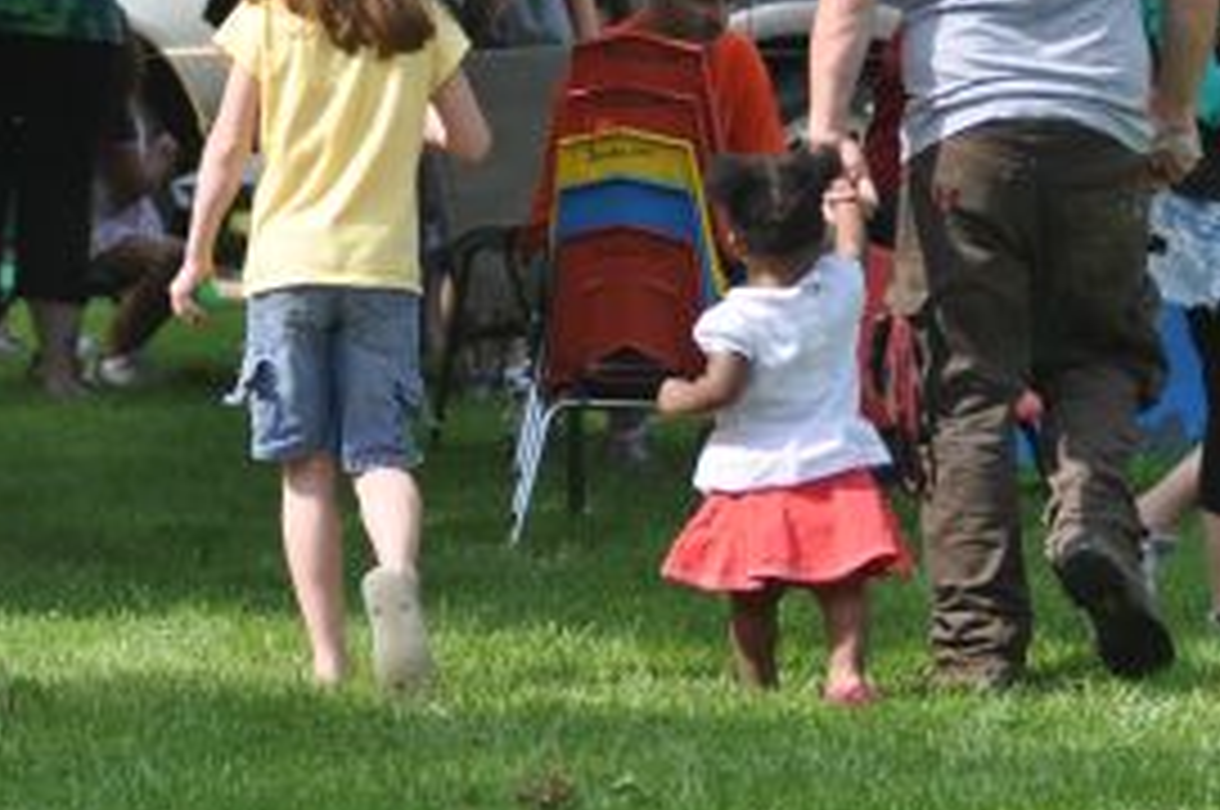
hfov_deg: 5.5
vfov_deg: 3.7
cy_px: 317
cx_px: 891
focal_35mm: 372
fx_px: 12598
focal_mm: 105
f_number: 5.6
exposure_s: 1/500
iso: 220
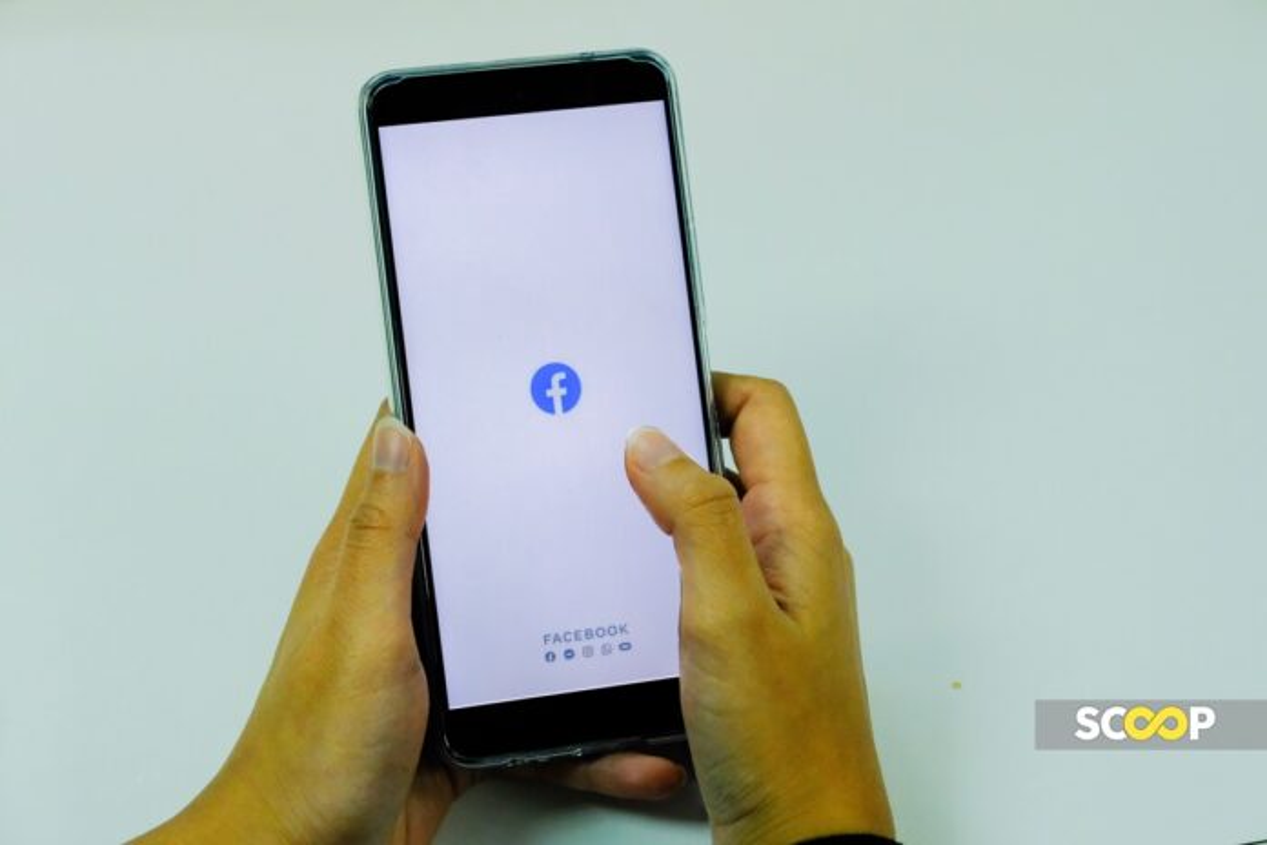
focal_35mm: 83
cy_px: 422
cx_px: 634
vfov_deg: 16.5
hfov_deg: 24.5
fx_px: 2921
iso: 4000
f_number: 5.6
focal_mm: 55
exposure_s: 1/500
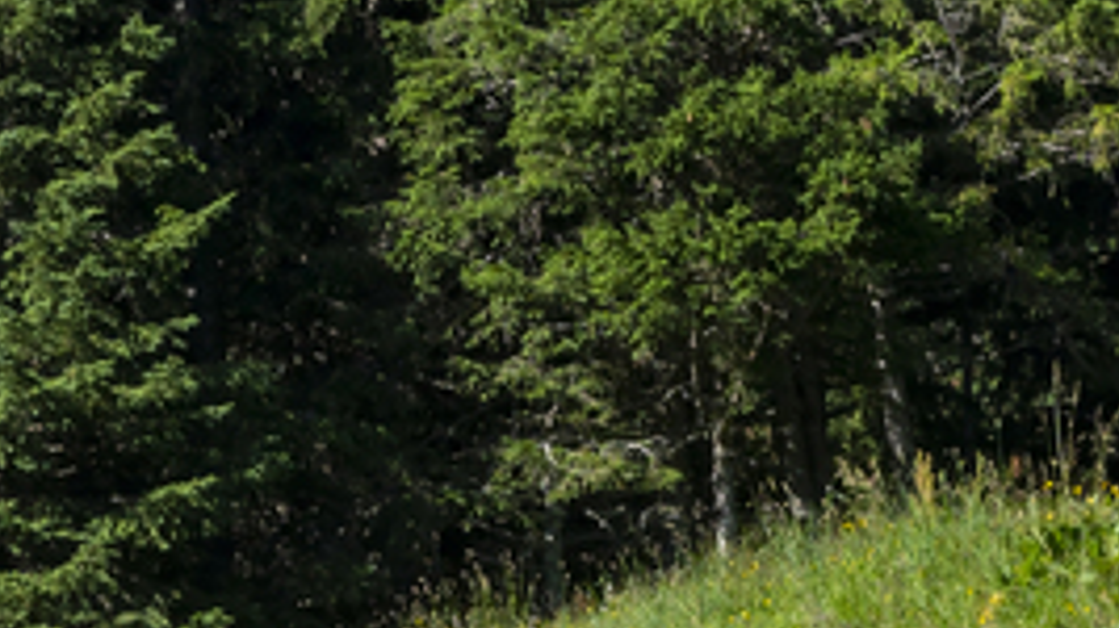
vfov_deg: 3.1
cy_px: 4
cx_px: -1192
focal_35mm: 395
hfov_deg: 5.3
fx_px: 11717
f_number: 11
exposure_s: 1/160
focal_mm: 62
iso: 200
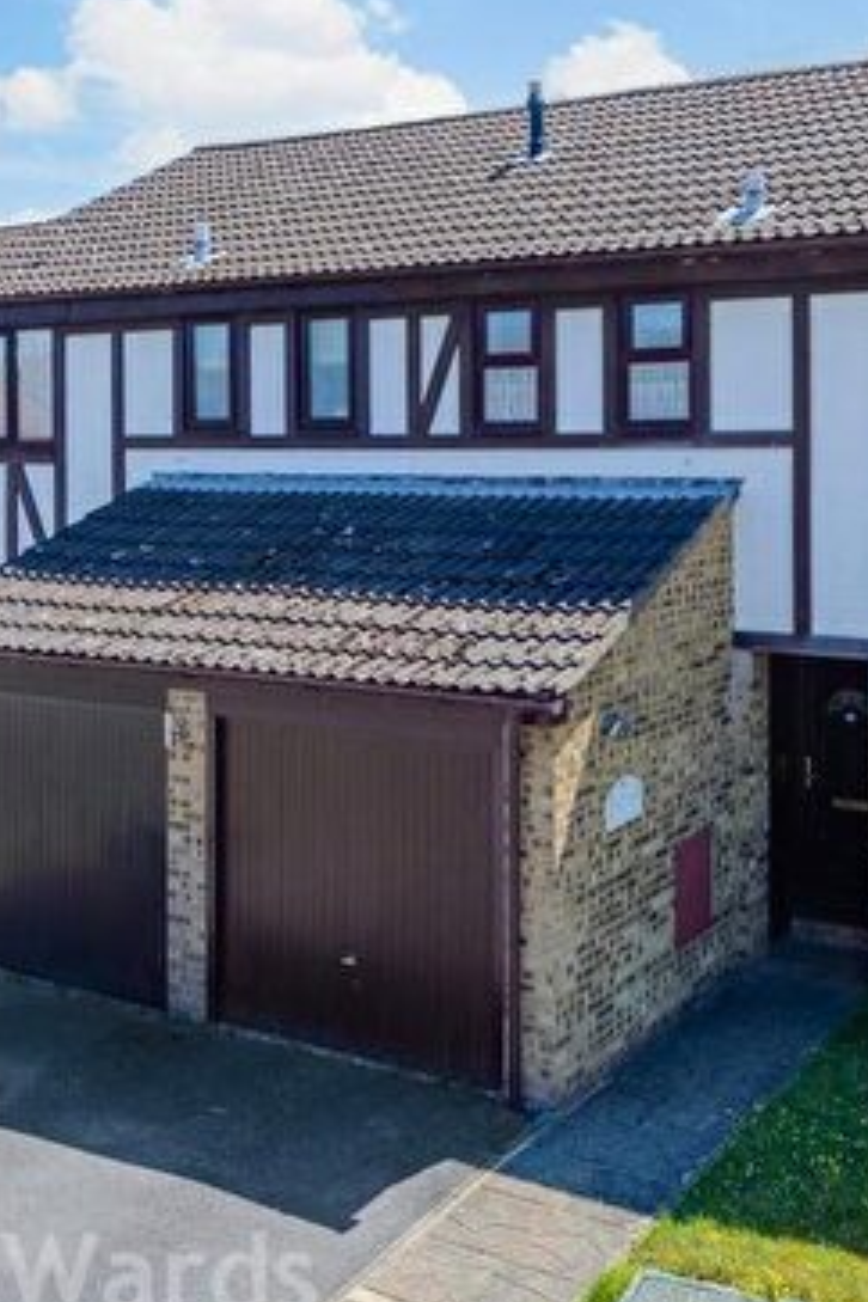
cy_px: 701
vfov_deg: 67.3
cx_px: 707
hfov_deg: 45.3
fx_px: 976
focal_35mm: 27
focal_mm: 14
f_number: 8
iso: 100
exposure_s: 1/250
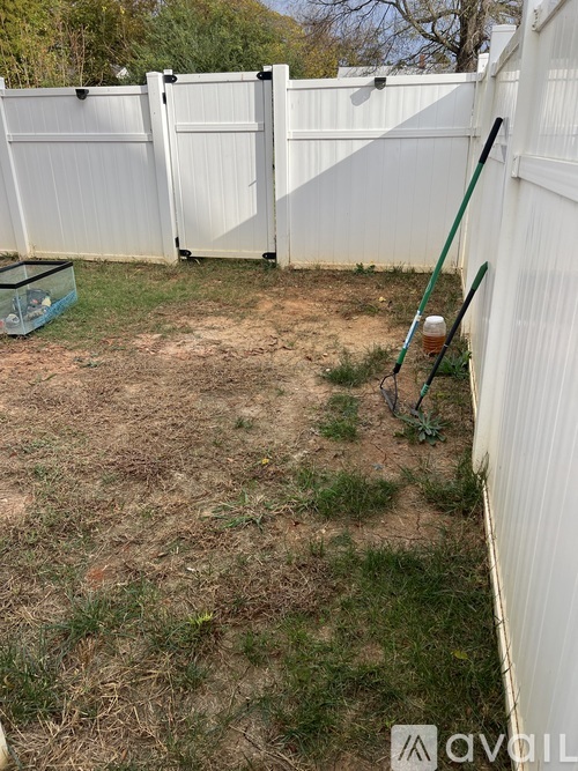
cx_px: 289
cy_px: 386
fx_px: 579
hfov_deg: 53.0
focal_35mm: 26
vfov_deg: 67.3
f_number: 1.5
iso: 50
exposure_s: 1/2457
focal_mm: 5.7
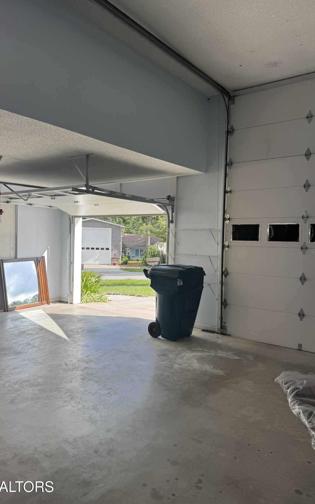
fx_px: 357
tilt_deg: -2.9
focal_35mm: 26
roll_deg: -1.2
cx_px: 138
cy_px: 253
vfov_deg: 70.4
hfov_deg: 47.5
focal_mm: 6.76
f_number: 1.78
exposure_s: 1/756
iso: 80
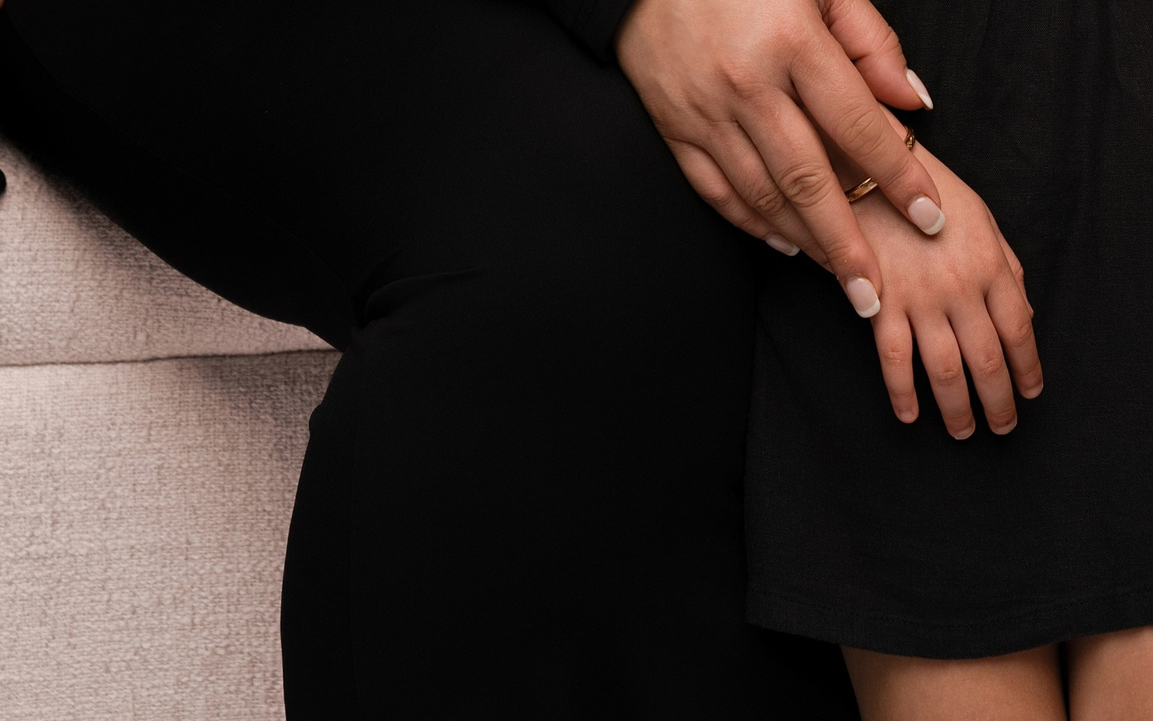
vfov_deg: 8.3
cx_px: 635
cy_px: -602
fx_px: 4745
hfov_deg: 13.9
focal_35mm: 151
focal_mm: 63
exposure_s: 1/160
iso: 100
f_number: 5
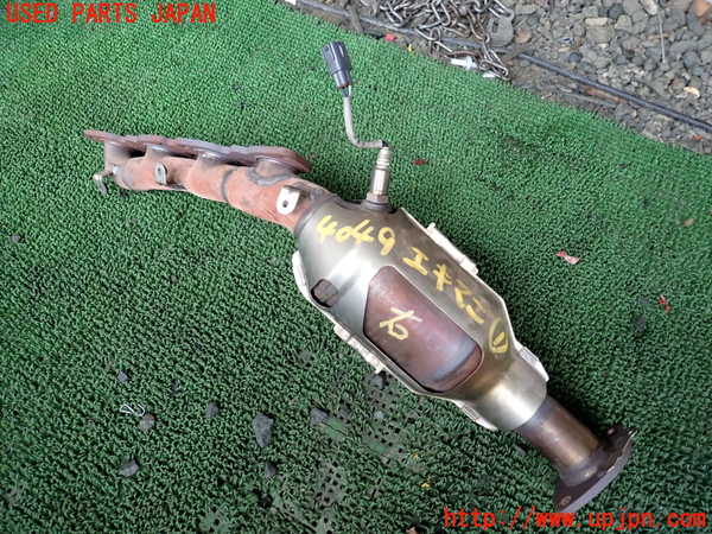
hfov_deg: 69.4
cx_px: 356
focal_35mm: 25
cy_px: 267
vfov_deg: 54.9
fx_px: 514
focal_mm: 4.5
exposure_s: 1/30
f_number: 2
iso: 200
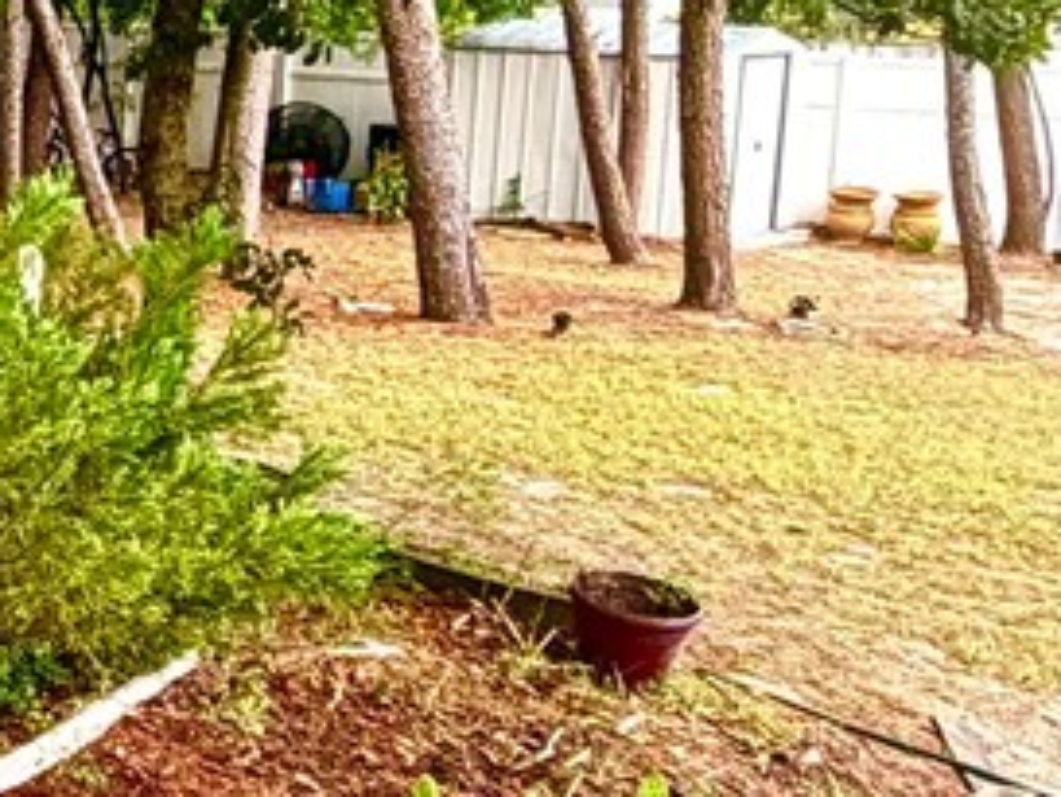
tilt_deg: -6.1
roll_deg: -0.6
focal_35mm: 82
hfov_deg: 18.9
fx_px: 2514
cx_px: -793
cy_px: 225
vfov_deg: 17.9
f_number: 2.2
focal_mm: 2.22
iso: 125
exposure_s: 1/121
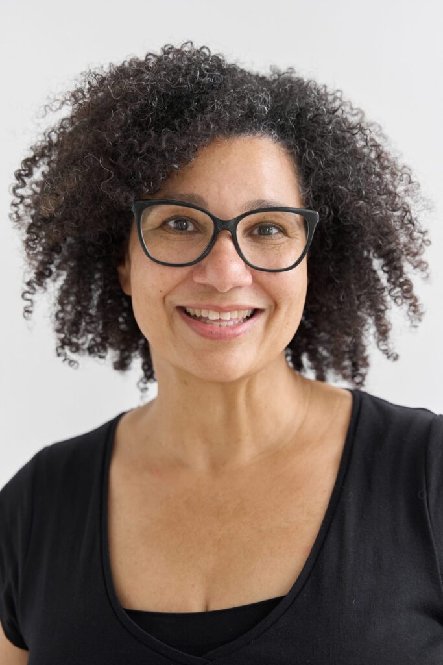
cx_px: 222
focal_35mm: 67
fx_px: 1236
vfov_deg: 30.1
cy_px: 332
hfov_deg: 20.3
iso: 800
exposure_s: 1/160
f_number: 4
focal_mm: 67
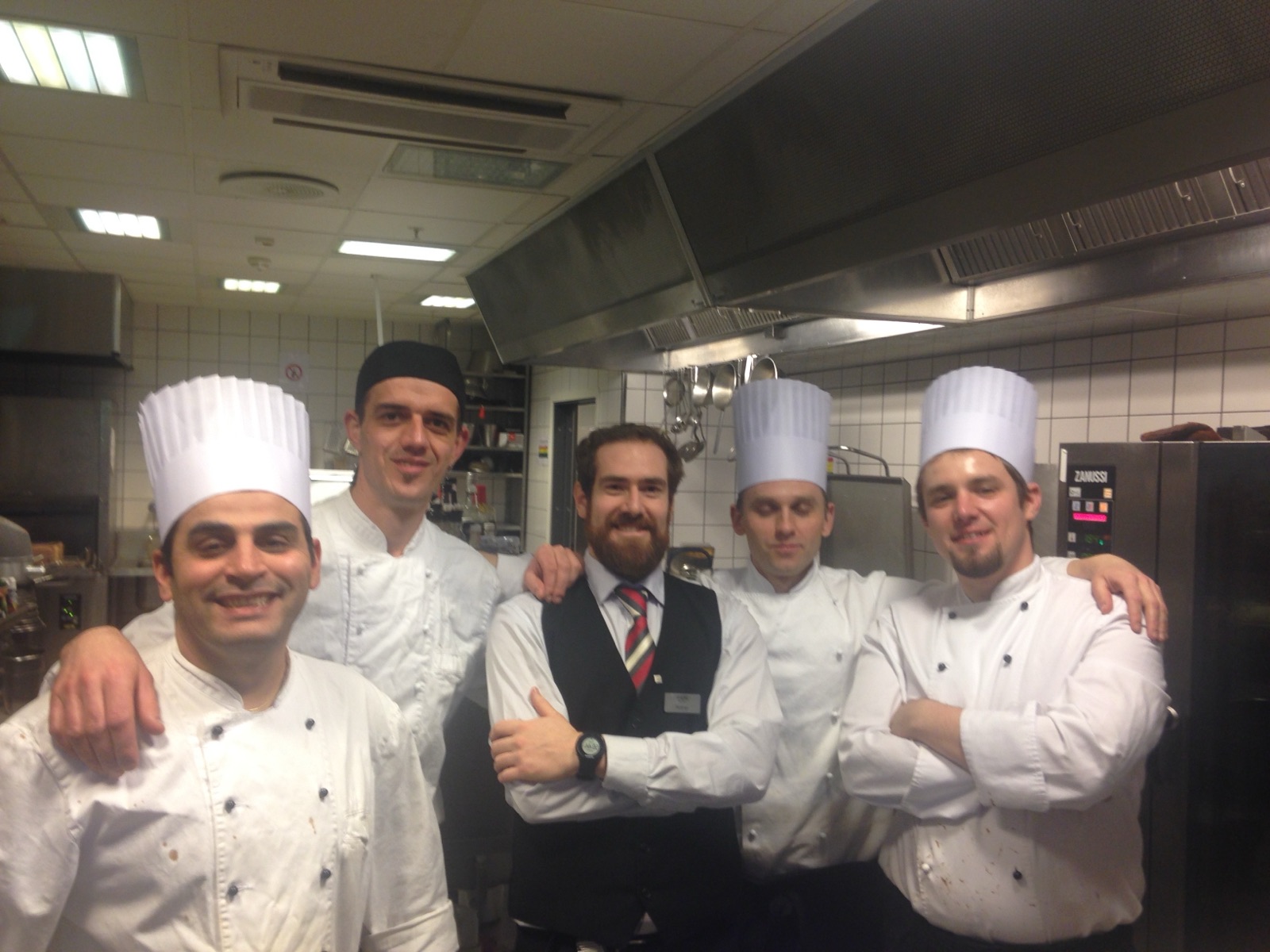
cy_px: 476
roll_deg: -2.1
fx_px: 1211
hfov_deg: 55.4
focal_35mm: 33
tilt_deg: -1.7
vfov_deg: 42.9
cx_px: 635
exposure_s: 1/20
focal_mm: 4.12
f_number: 2.4
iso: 50
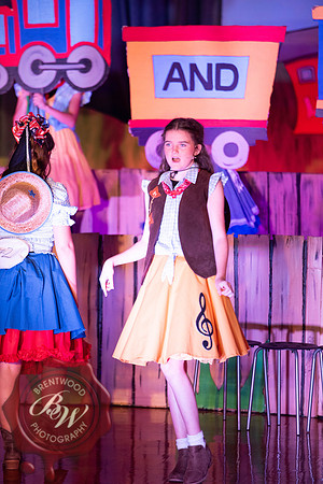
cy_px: 242
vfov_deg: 10.3
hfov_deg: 6.9
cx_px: 162
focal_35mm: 200
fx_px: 2691
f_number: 2.8
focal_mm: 200
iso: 1000
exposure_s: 1/200
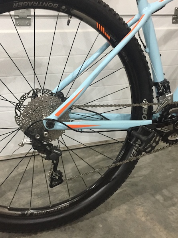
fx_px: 267
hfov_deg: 36.8
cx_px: 83
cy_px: 119
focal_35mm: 39
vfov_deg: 47.9
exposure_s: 1/15
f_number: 2.2
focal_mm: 4.15
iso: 250
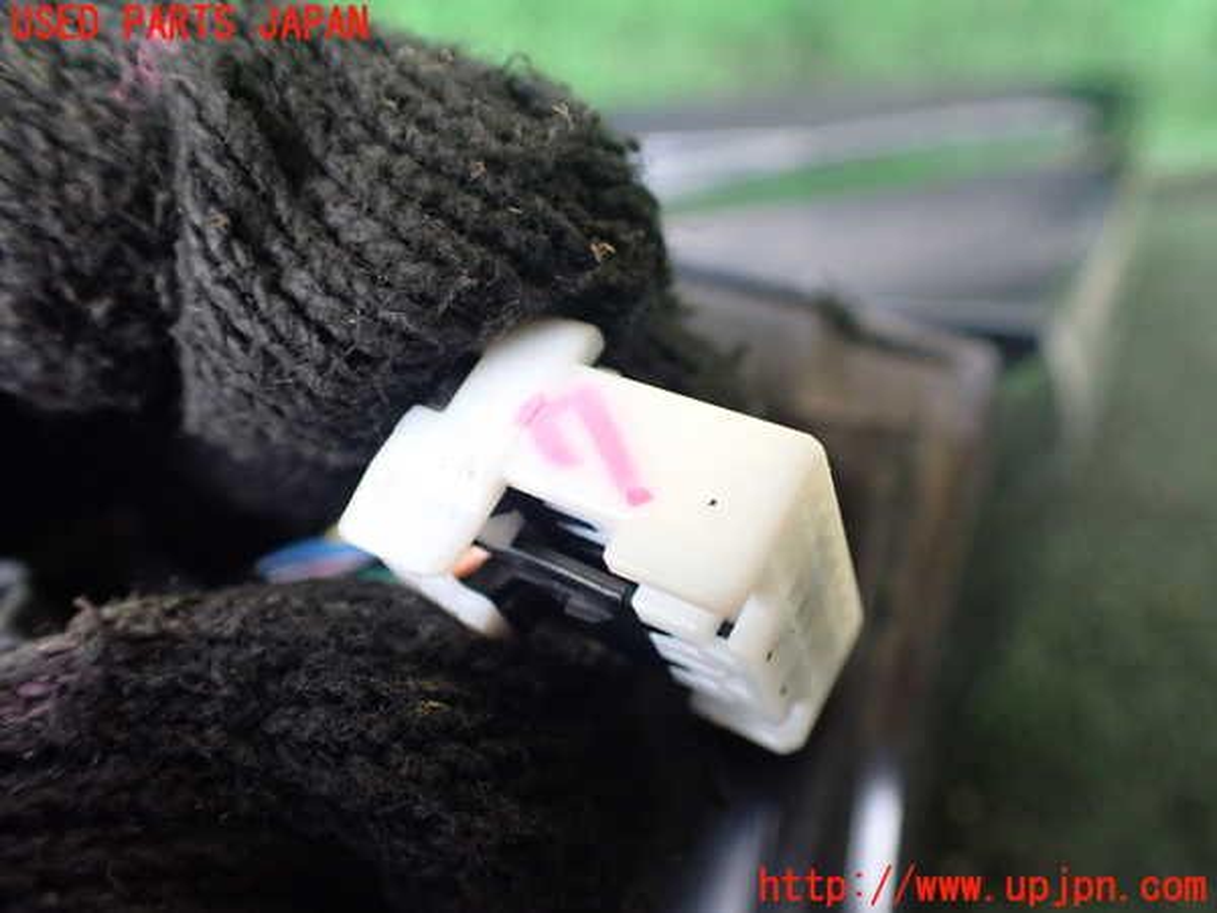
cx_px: 608
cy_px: 456
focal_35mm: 30
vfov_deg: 46.8
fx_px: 1055
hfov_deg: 60.0
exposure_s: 1/125
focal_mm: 5.4
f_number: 2.3
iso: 640
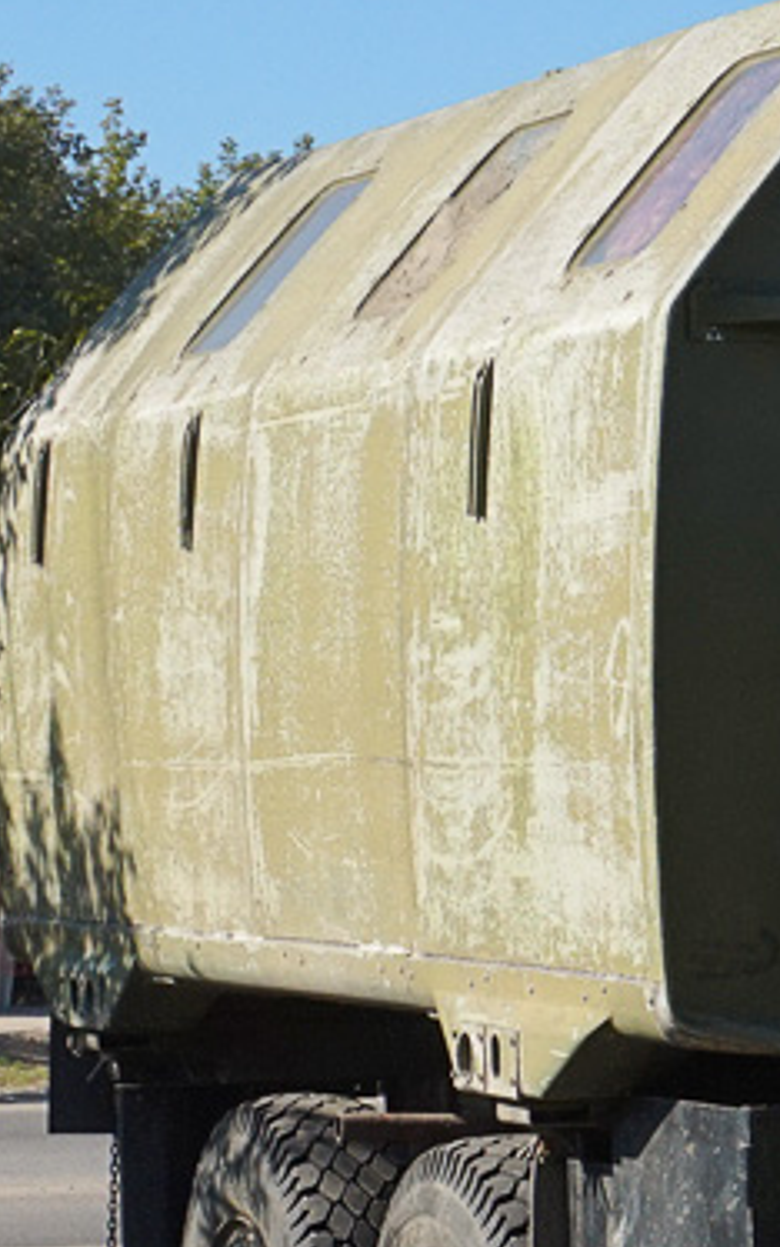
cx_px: 1590
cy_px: 837
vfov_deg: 17.0
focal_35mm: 123
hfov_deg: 9.9
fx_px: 4168
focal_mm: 25
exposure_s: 1/400
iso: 200
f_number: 10
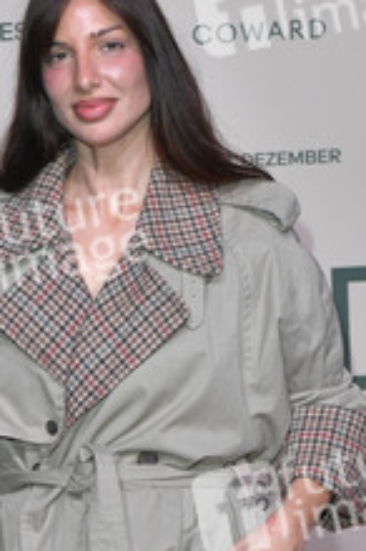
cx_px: 93
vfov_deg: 20.0
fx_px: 1560
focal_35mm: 102
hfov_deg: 13.3
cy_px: 373
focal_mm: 56
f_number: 6.3
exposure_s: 1/250
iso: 2500
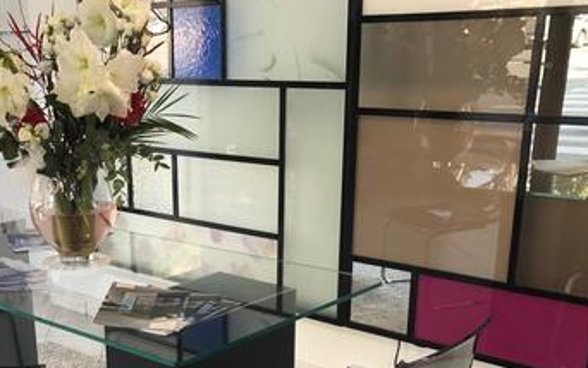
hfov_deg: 37.9
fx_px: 834
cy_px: 340
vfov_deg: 24.1
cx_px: 151
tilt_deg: -18.8
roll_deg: +2.1
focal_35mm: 52
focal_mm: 3.99
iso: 25
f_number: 1.8
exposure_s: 1/50
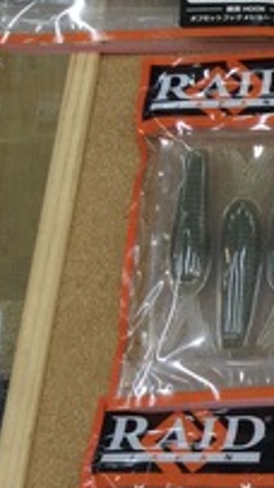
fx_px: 1293
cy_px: 260
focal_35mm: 100
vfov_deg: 21.4
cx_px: 675
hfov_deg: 10.3
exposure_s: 1/40
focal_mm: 3.3
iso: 25
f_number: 2.4
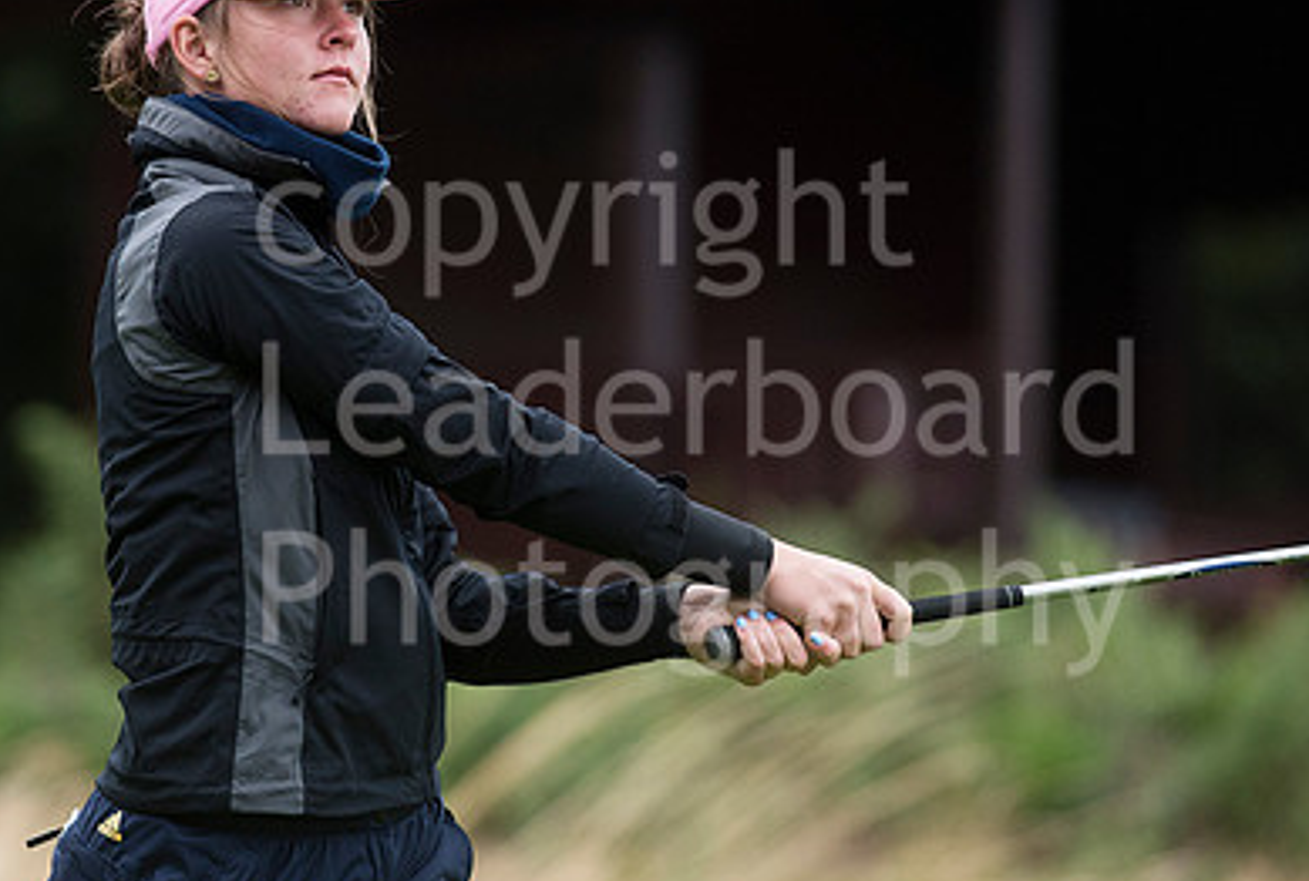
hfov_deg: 4.6
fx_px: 16304
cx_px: 700
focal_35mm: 447
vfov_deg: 3.1
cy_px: 430
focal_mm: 300
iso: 1250
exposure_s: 1/1250
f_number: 4.5
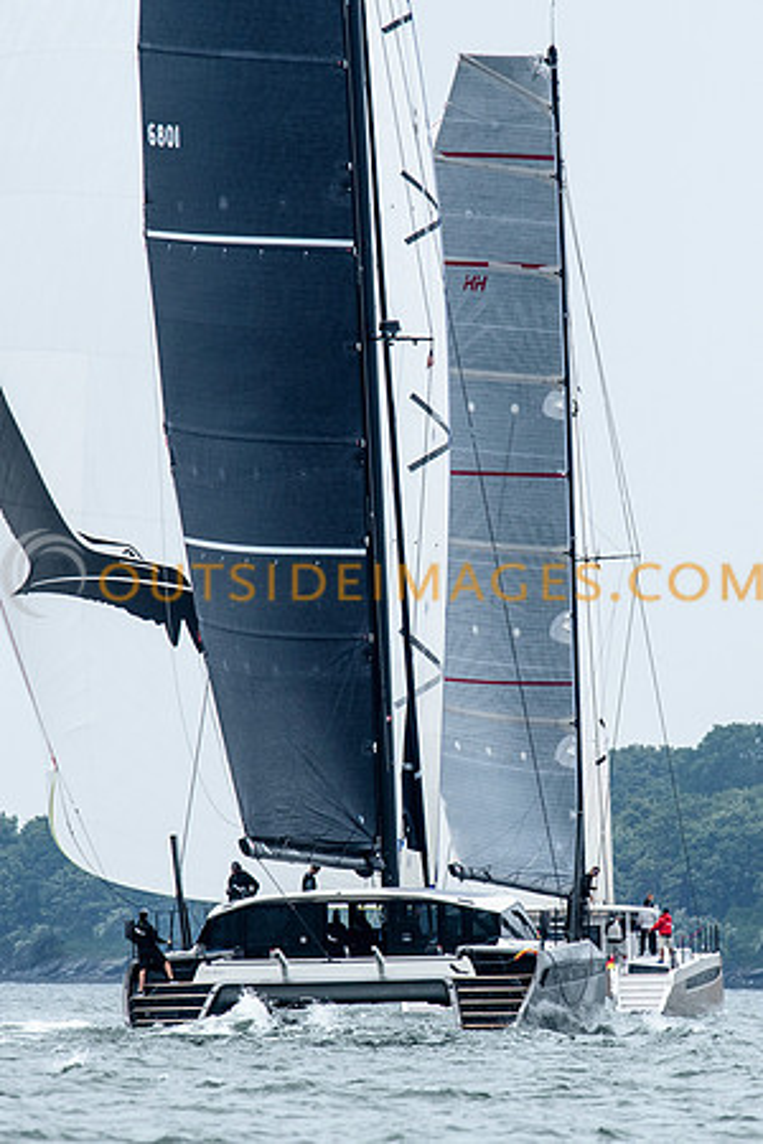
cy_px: 575
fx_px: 21700
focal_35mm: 683
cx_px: 528
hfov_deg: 2.0
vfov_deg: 3.0
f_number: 5.6
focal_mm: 300
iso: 320
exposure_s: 1/640
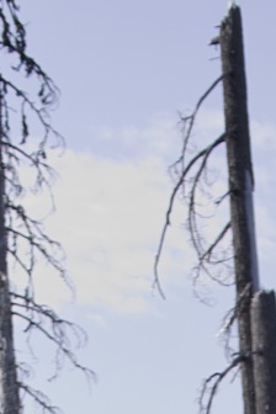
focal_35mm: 220
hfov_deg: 6.0
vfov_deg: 7.2
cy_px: 1613
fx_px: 2530
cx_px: 610
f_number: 5.6
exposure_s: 1/100
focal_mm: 16.6
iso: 100
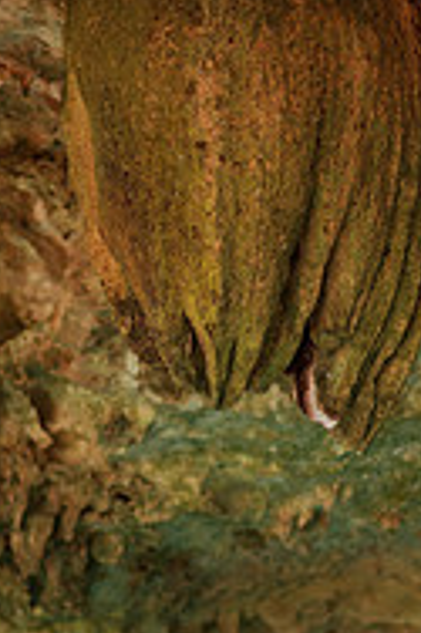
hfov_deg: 9.8
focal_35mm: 139
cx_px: 290
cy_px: 428
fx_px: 2443
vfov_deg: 14.7
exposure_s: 1/320
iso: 1250
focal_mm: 58
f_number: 1.4
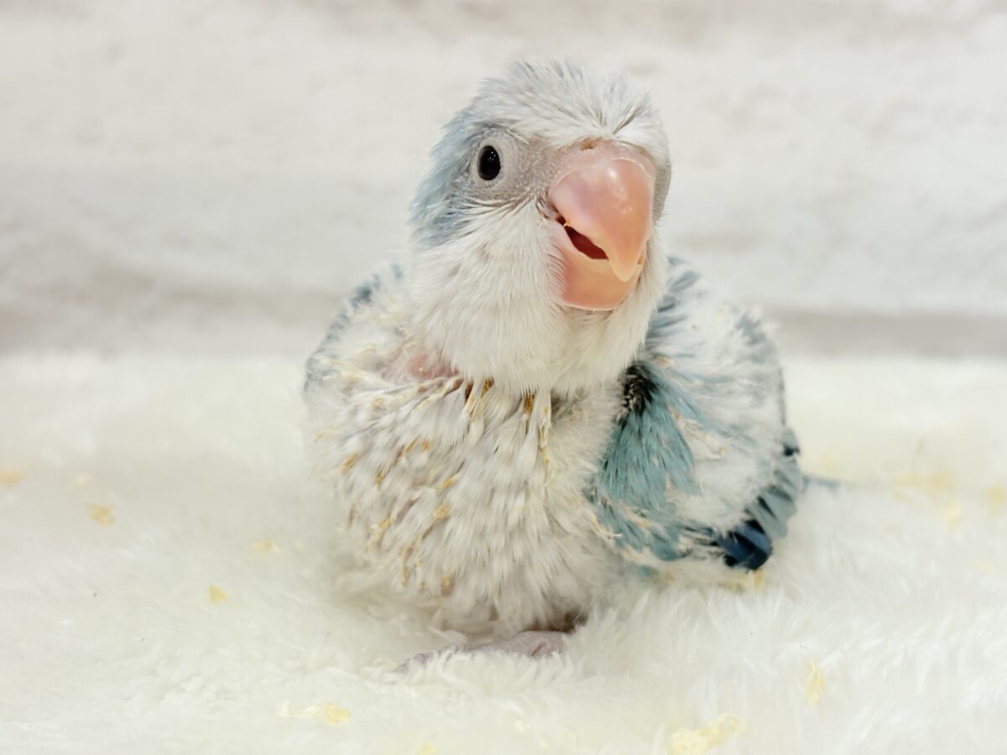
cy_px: 378
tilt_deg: -9.1
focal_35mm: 52
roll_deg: -1.2
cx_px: 504
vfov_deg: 28.0
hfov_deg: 36.8
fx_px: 1513
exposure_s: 1/100
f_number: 1.6
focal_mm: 5.96
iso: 80
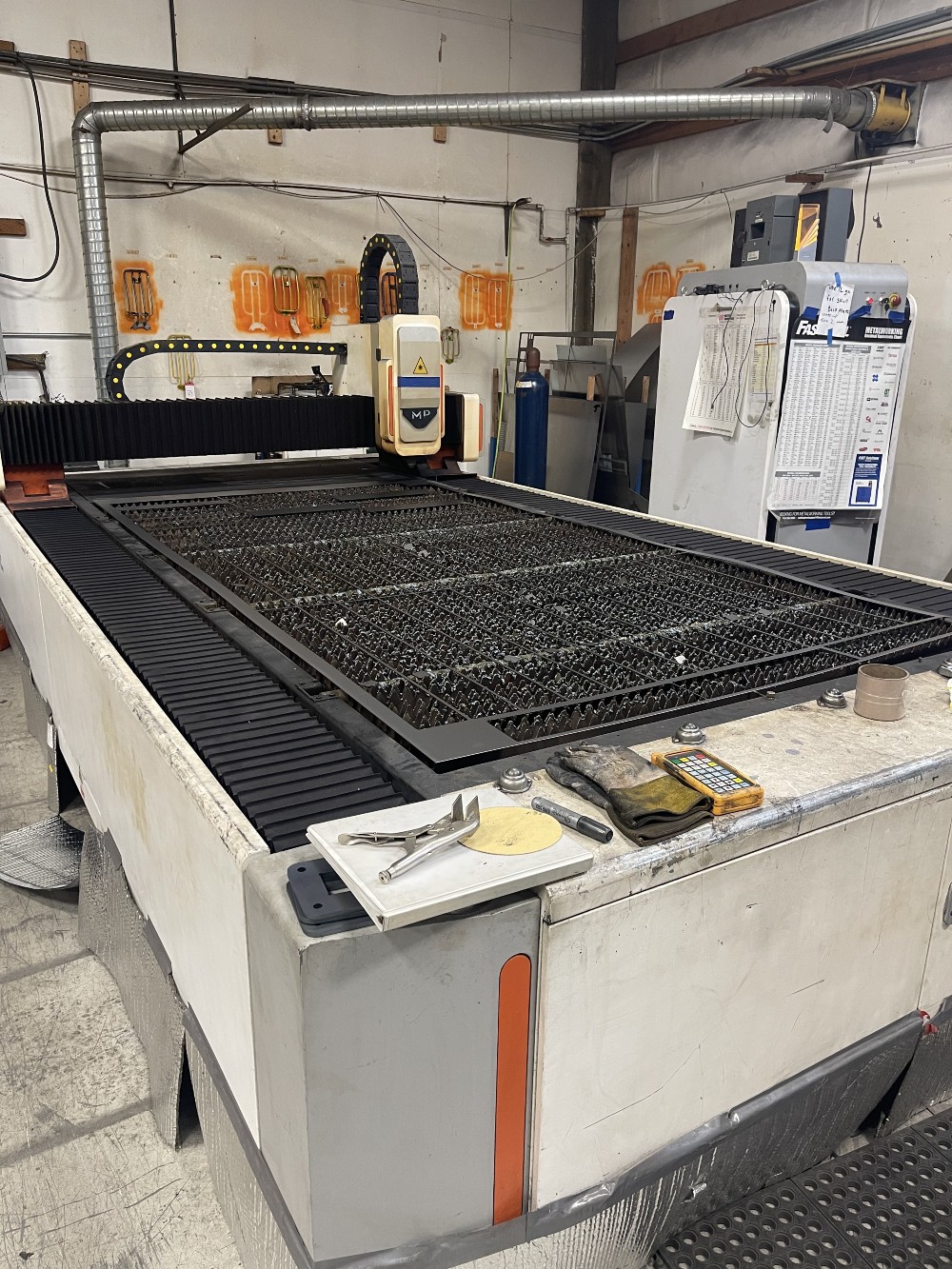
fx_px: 917
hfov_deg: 54.9
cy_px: 634
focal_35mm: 25
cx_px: 476
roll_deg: -1.1
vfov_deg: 69.4
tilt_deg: -18.3
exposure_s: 1/60
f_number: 1.6
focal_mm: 5.1
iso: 160
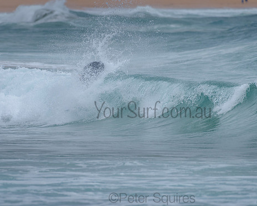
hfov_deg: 2.7
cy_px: 81
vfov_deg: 2.1
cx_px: 115
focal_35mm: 726
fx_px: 5522
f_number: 5.6
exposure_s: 1/1250
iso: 450
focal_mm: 500
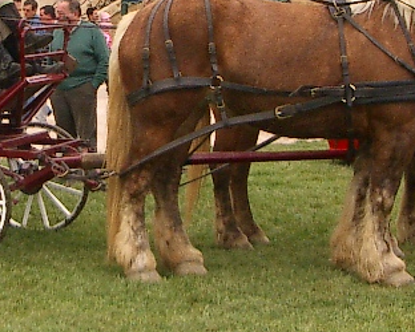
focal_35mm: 112
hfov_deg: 17.0
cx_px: 82
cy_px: 73
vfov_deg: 13.7
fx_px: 1376
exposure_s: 1/800
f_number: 2.6
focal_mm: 5.8
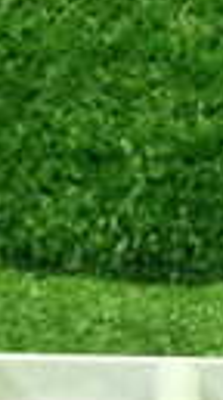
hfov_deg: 6.3
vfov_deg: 10.6
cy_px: 673
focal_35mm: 193
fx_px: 2041
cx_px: 84
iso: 250
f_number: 2.7
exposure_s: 1/40
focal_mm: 6.83
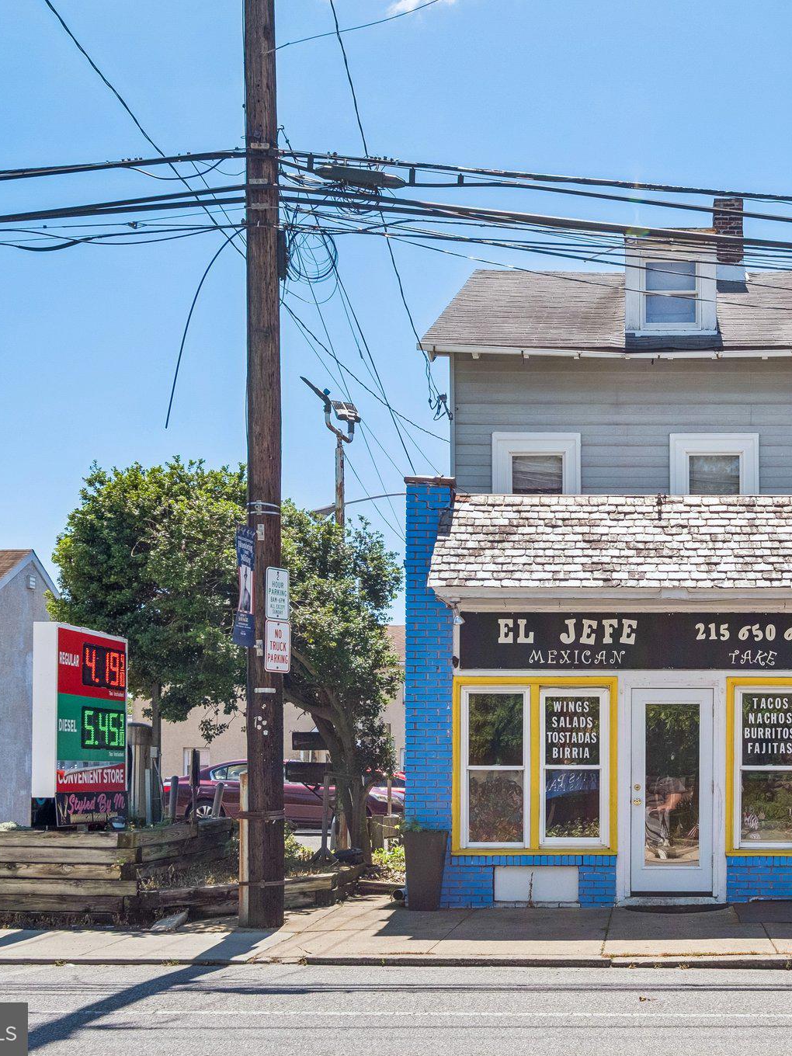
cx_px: 651
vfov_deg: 44.8
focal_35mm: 42
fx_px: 1281
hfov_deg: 33.2
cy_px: 529
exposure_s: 1/420
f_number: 8
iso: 250
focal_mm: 19.1
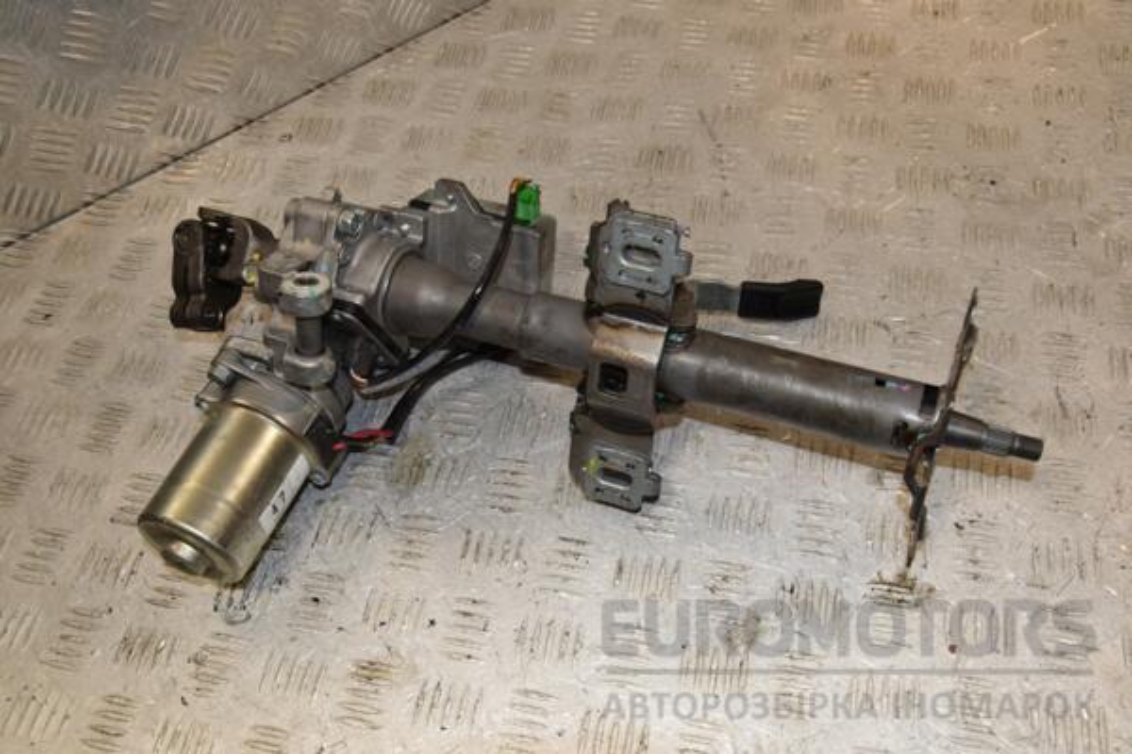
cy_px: 377
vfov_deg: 40.0
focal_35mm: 33
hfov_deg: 57.2
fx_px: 1038
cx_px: 566
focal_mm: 22
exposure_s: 1/200
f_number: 8
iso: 800
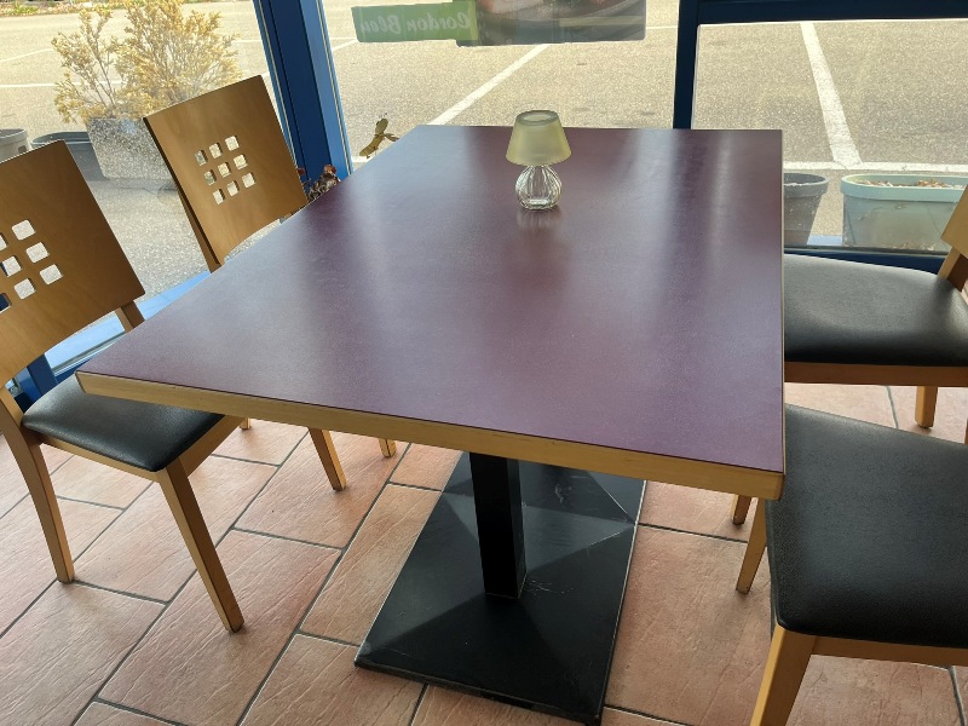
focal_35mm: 26
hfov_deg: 67.3
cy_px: 363
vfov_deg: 53.1
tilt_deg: -32.1
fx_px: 727
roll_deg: +4.1
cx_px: 484
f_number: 1.6
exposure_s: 1/122
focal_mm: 5.1
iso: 50
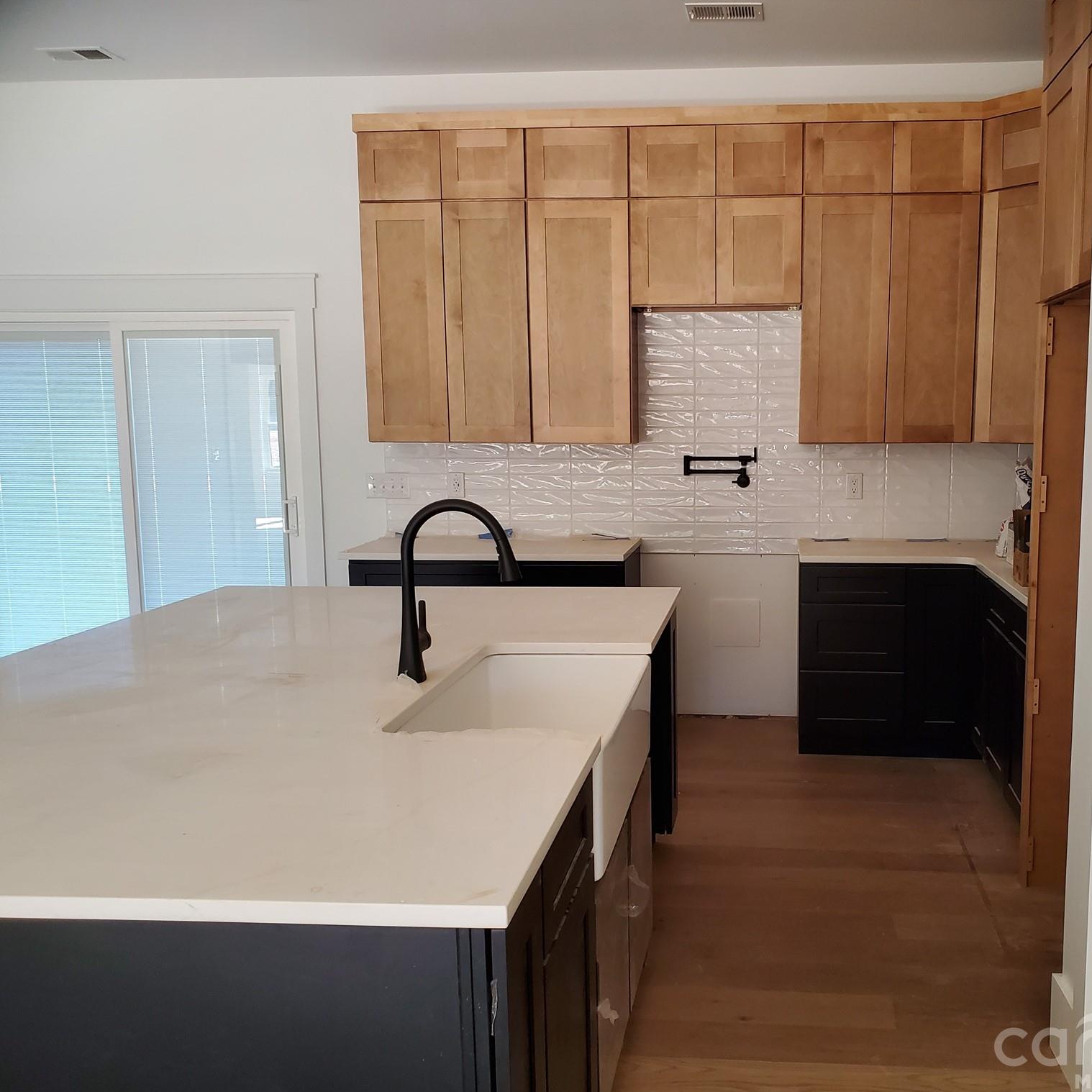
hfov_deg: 51.9
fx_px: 1106
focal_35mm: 31
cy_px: 549
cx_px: 691
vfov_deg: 52.5
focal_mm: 4.3
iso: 200
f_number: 2.4
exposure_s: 1/100
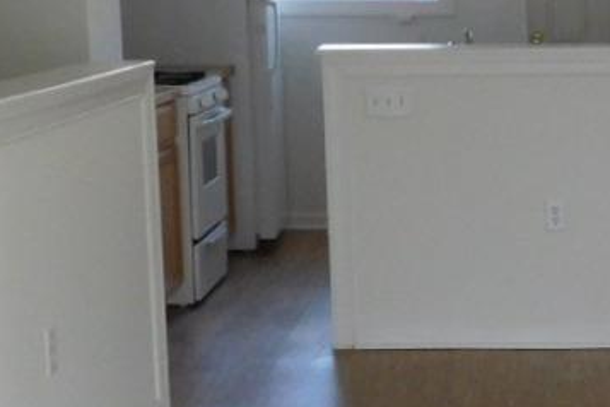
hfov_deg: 19.0
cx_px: 584
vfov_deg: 12.9
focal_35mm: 105
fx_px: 1779
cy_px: 363
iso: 220
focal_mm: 4.5
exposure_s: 1/30
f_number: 3.4
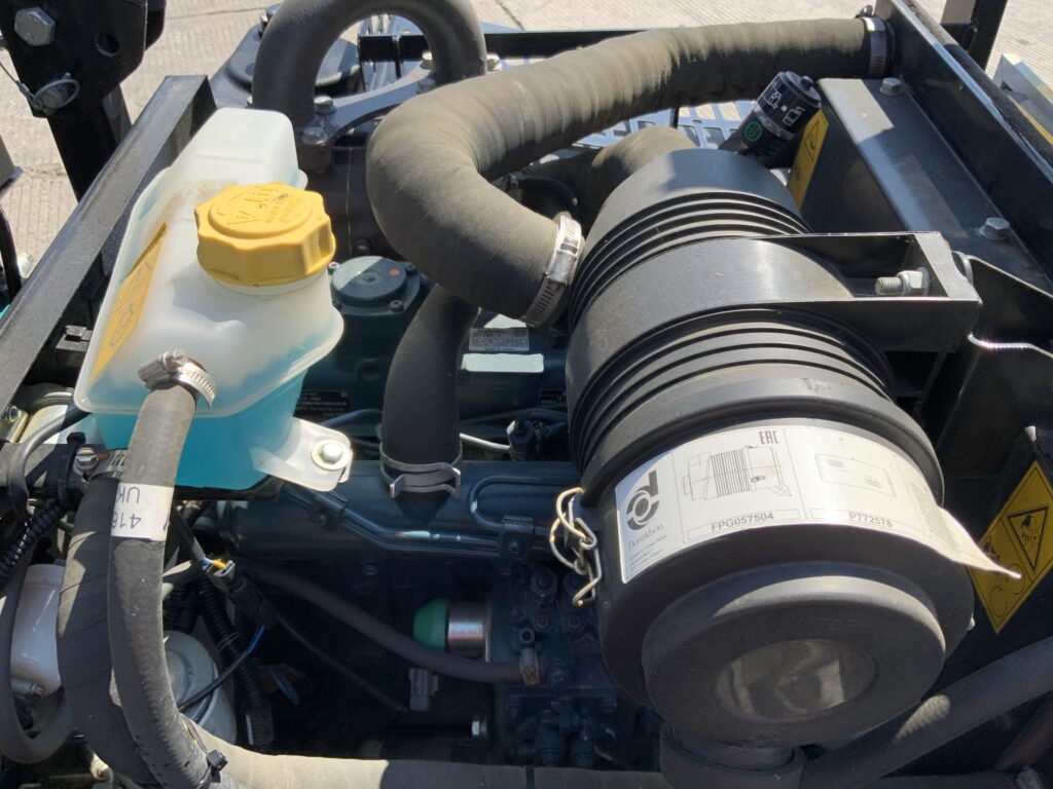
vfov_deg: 48.2
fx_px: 882
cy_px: 394
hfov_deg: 61.7
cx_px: 526
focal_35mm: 29
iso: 16
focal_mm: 3
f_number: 1.8
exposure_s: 1/666
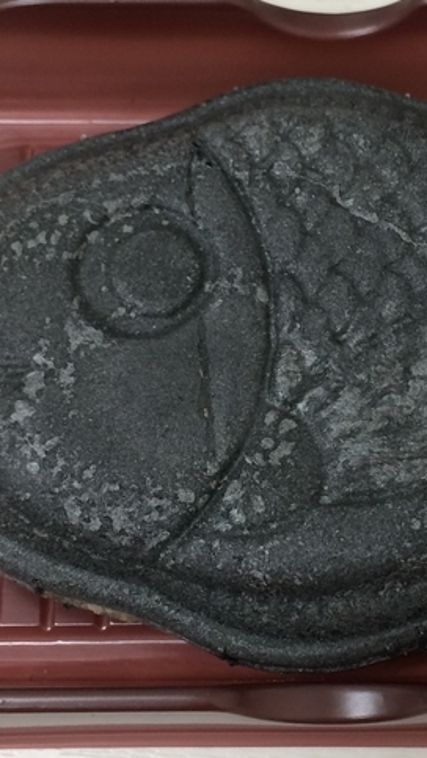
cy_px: 355
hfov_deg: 17.9
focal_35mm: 67
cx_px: 339
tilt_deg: -72.7
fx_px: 1347
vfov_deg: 31.4
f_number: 2.2
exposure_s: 1/30
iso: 80
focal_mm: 4.15
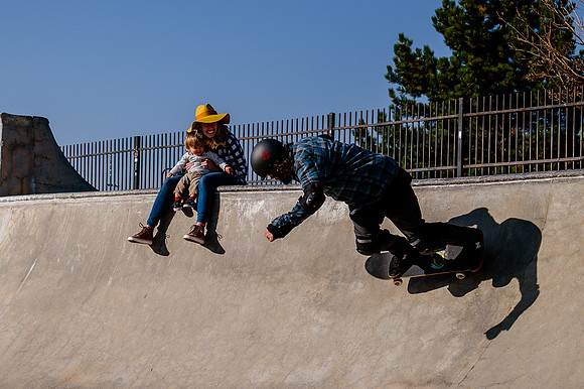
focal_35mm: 93
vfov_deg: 14.6
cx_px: 194
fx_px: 1512
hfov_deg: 21.8
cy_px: 139
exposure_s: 1/640
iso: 200
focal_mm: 58
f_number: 10
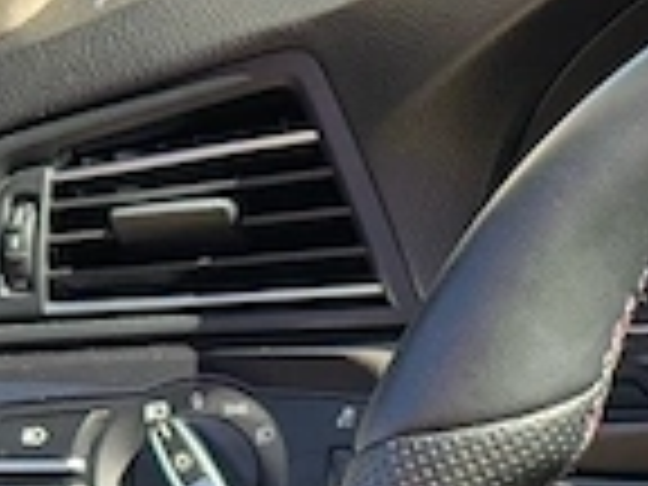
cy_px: 558
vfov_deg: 7.4
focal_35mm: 200
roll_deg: +1.2
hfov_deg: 9.4
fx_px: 3744
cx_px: 1161
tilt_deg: -25.3
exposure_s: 1/257
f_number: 1.78
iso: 64
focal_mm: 6.76
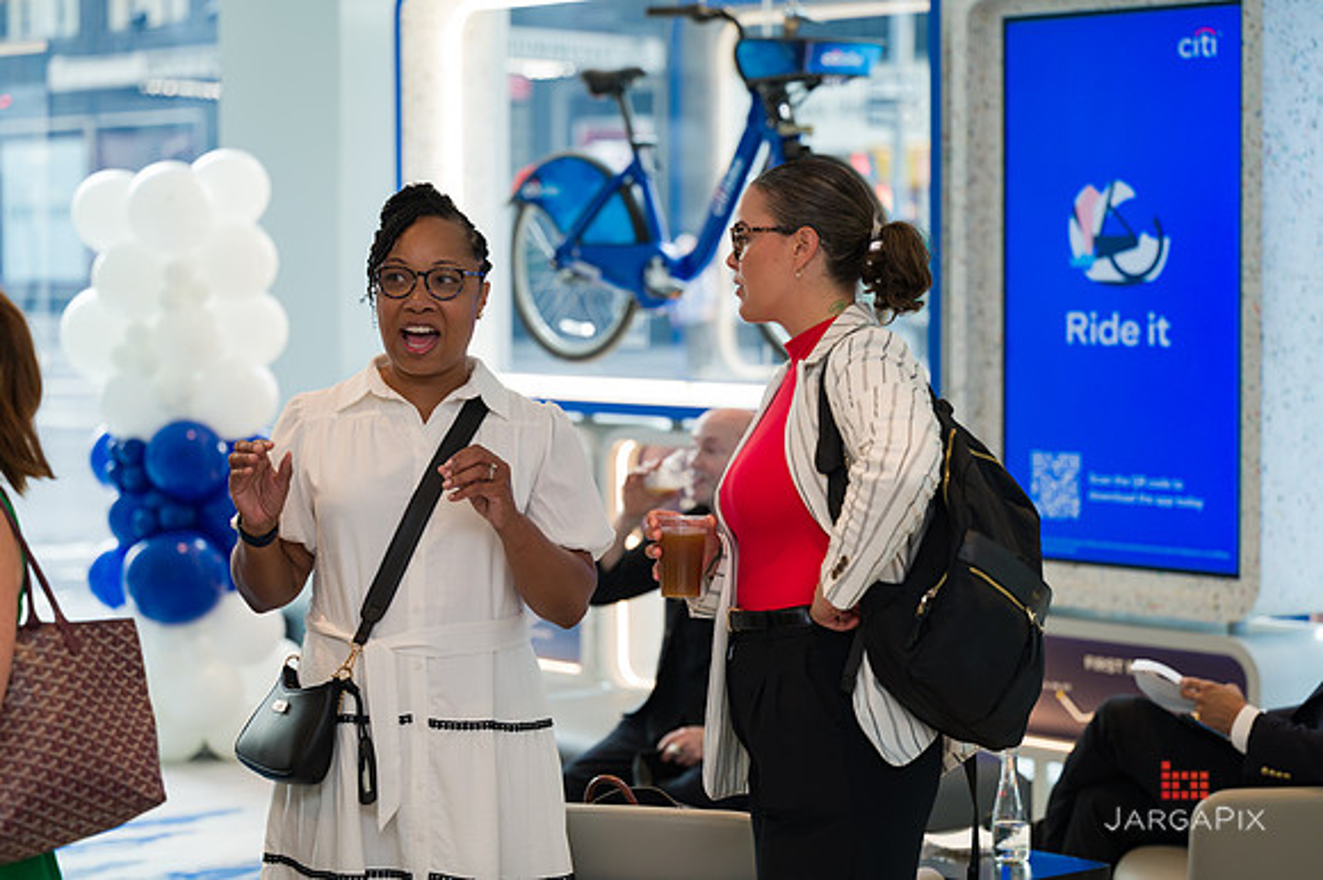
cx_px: 662
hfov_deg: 23.4
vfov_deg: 15.7
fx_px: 3193
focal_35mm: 87
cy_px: 440
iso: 400
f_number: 3.2
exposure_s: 1/160
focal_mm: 86
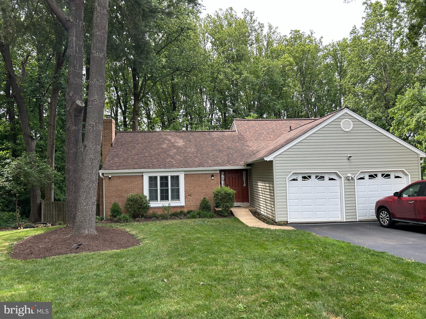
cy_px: 160
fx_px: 320
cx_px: 213
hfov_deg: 67.3
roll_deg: +2.3
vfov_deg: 53.1
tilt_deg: +2.8
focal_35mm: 26
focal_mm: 5.7
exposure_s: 1/692
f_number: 1.5
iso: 50
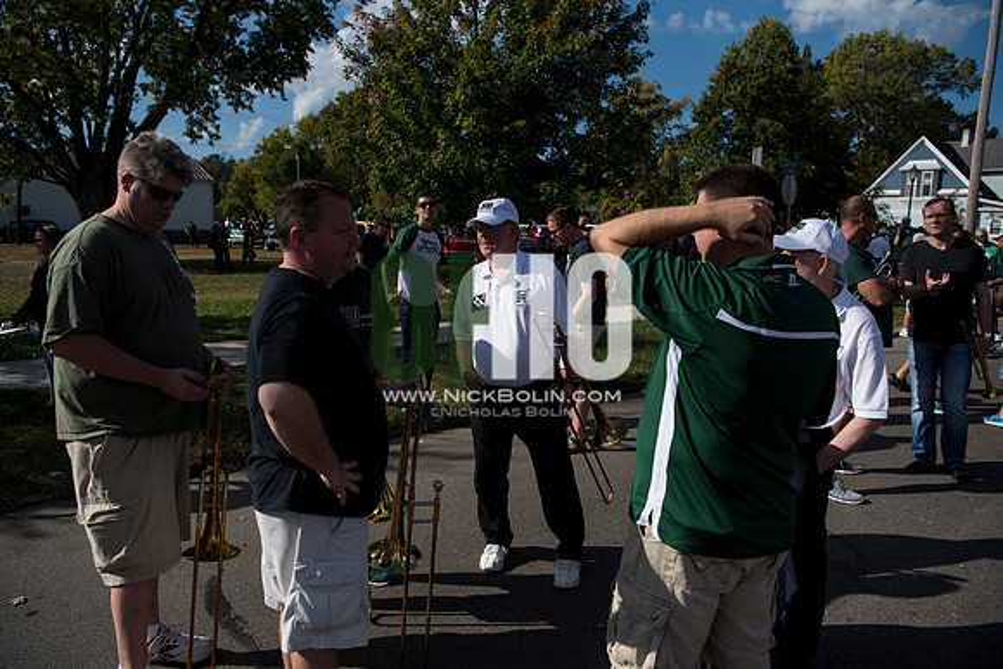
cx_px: 502
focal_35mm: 24
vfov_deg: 53.2
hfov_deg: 73.7
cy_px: 334
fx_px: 669
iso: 250
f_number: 4.5
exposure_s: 1/3200
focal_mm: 24
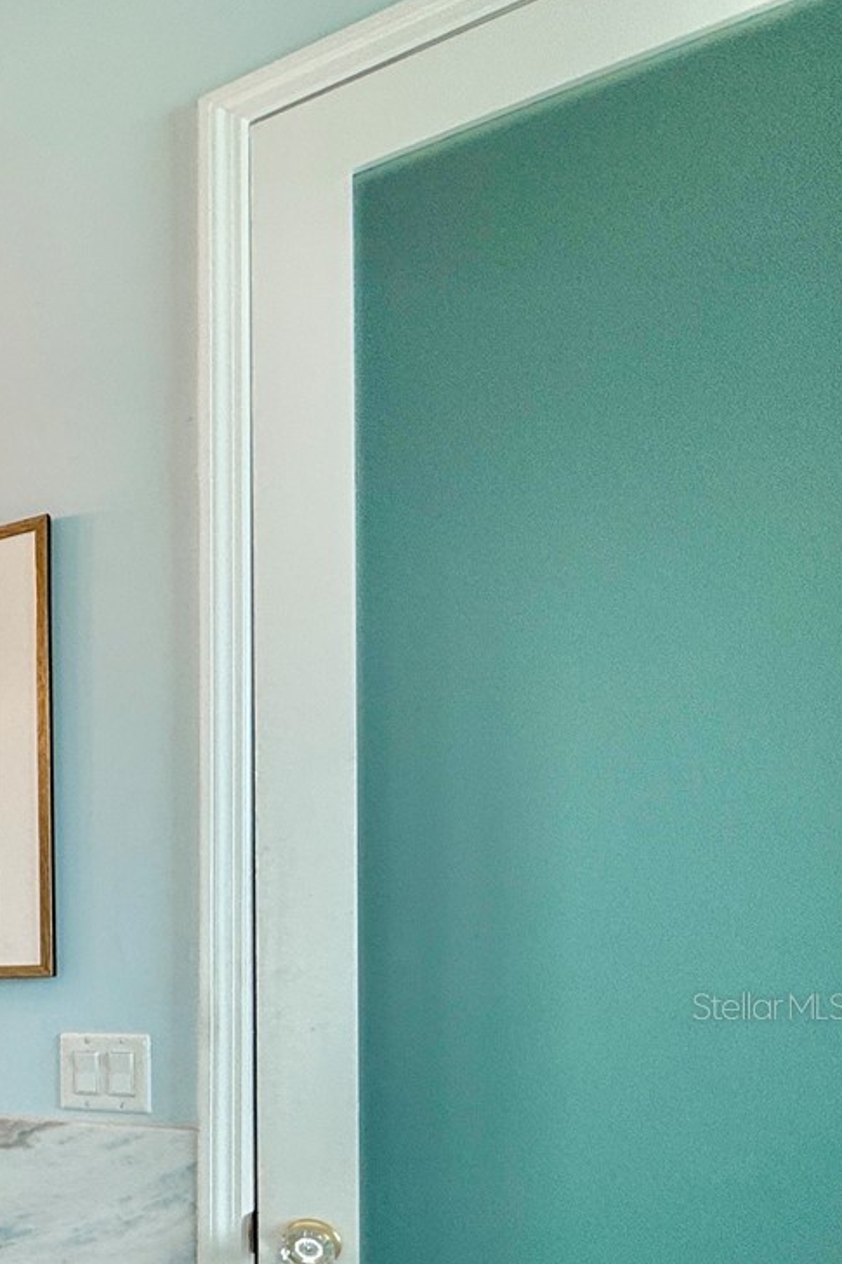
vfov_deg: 54.8
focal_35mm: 32
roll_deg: +0.4
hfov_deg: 25.4
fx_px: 1123
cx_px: -533
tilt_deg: -0.2
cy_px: 1005
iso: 64
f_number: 2.2
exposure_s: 1/120
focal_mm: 2.22
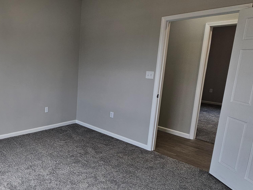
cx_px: 22
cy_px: 98
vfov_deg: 53.1
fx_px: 190
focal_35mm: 26
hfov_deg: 57.1
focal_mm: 2.2
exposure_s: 1/60
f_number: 2.2
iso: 64
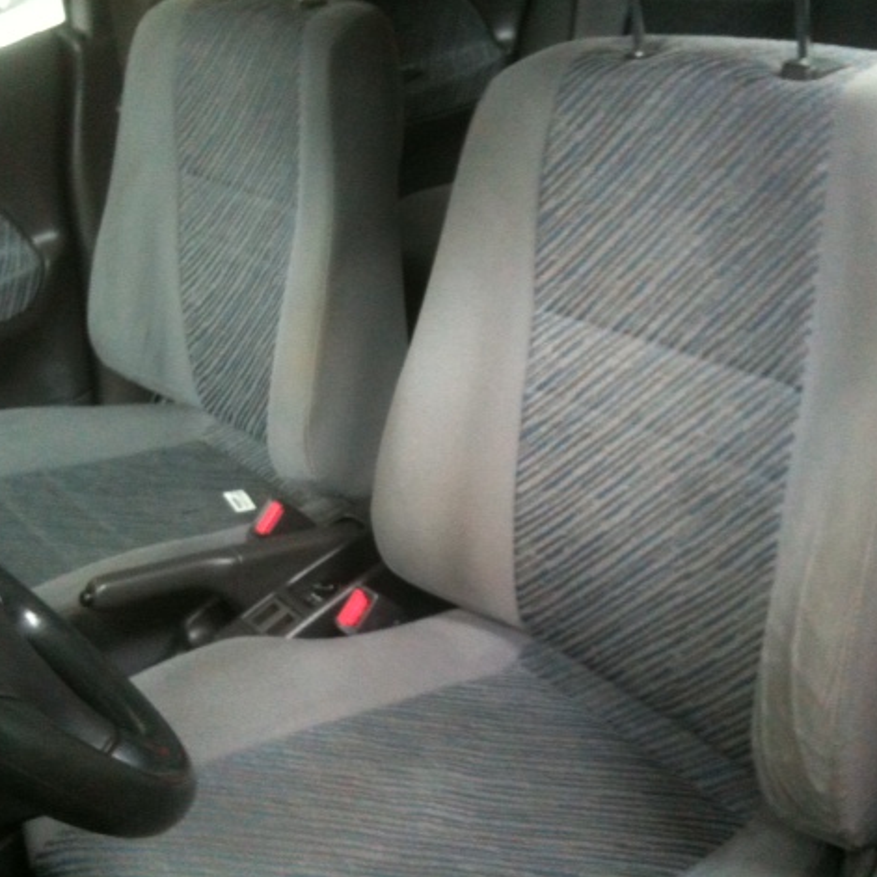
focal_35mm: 42
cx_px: 482
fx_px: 1204
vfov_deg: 40.0
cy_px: 432
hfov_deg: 40.0
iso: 250
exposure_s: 1/15
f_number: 2.8
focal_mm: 3.85
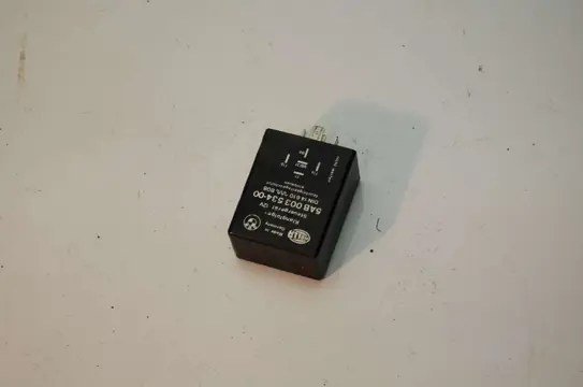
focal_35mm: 82
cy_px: 194
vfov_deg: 16.5
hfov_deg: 24.7
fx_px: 1334
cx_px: 292
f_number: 5.6
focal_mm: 55
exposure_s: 1/60
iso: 400
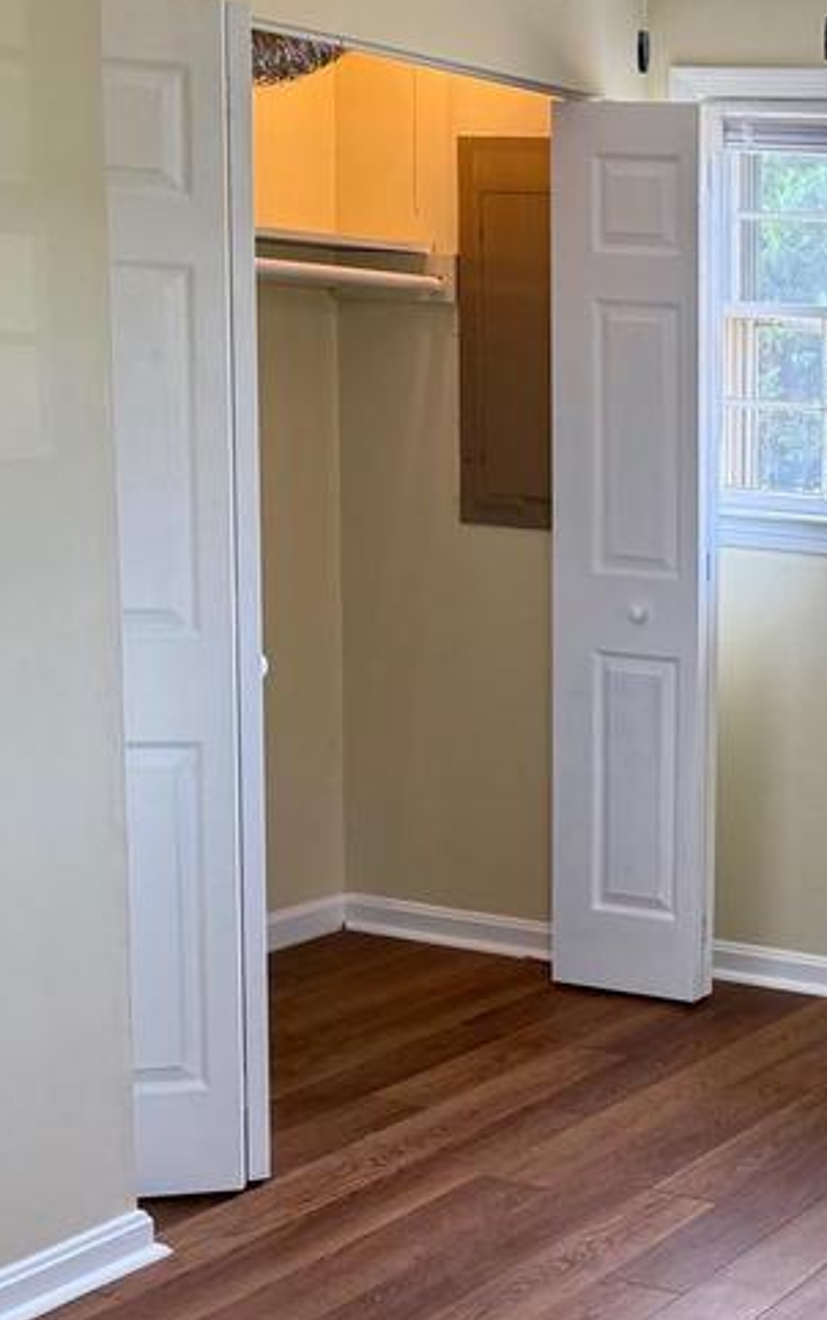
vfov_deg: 37.5
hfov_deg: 20.4
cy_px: 646
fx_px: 1944
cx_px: 1262
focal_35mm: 54
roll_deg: -2.2
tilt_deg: -8.6
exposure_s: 1/120
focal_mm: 6.76
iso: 160
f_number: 1.78
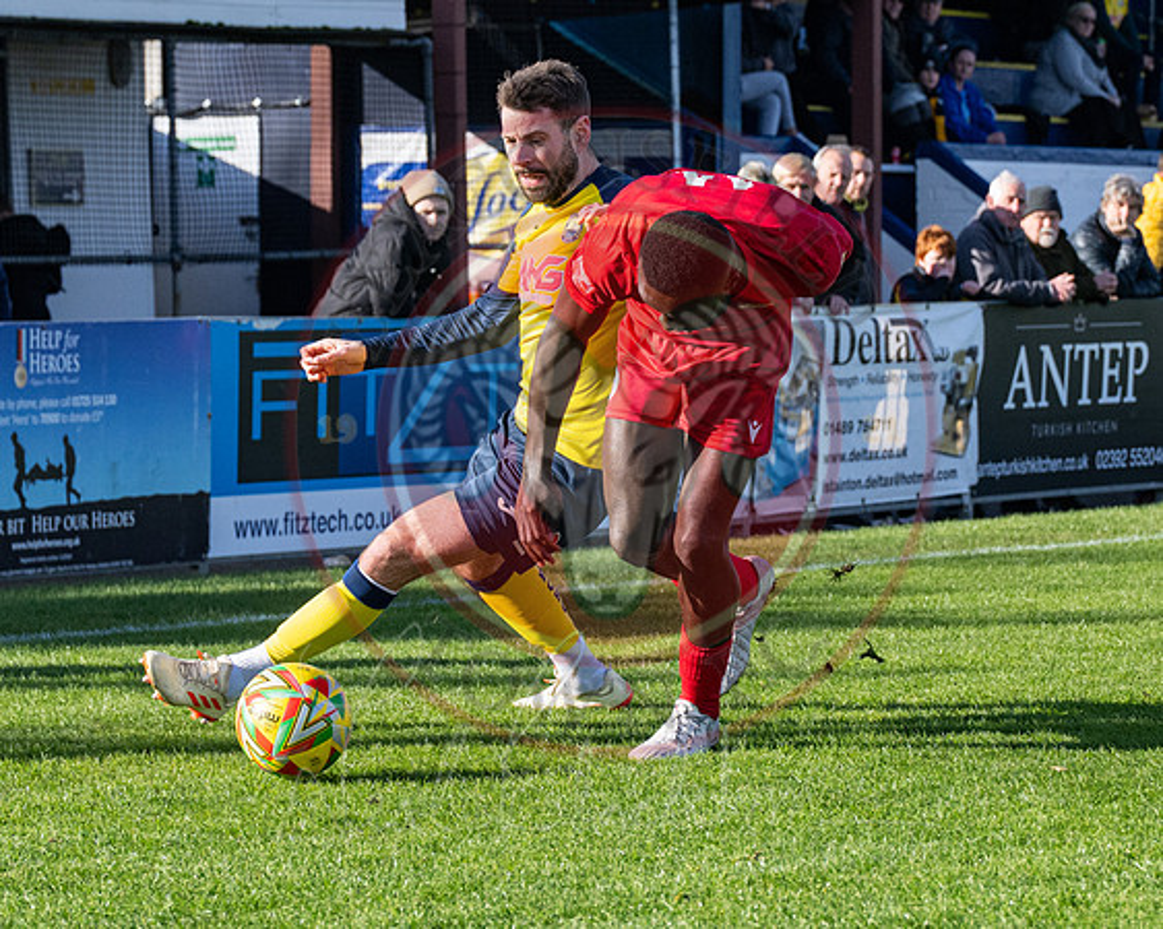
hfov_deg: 11.1
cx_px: 977
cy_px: 501
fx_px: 5941
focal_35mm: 173
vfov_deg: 8.9
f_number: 4.5
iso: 400
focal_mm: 70
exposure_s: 1/2500
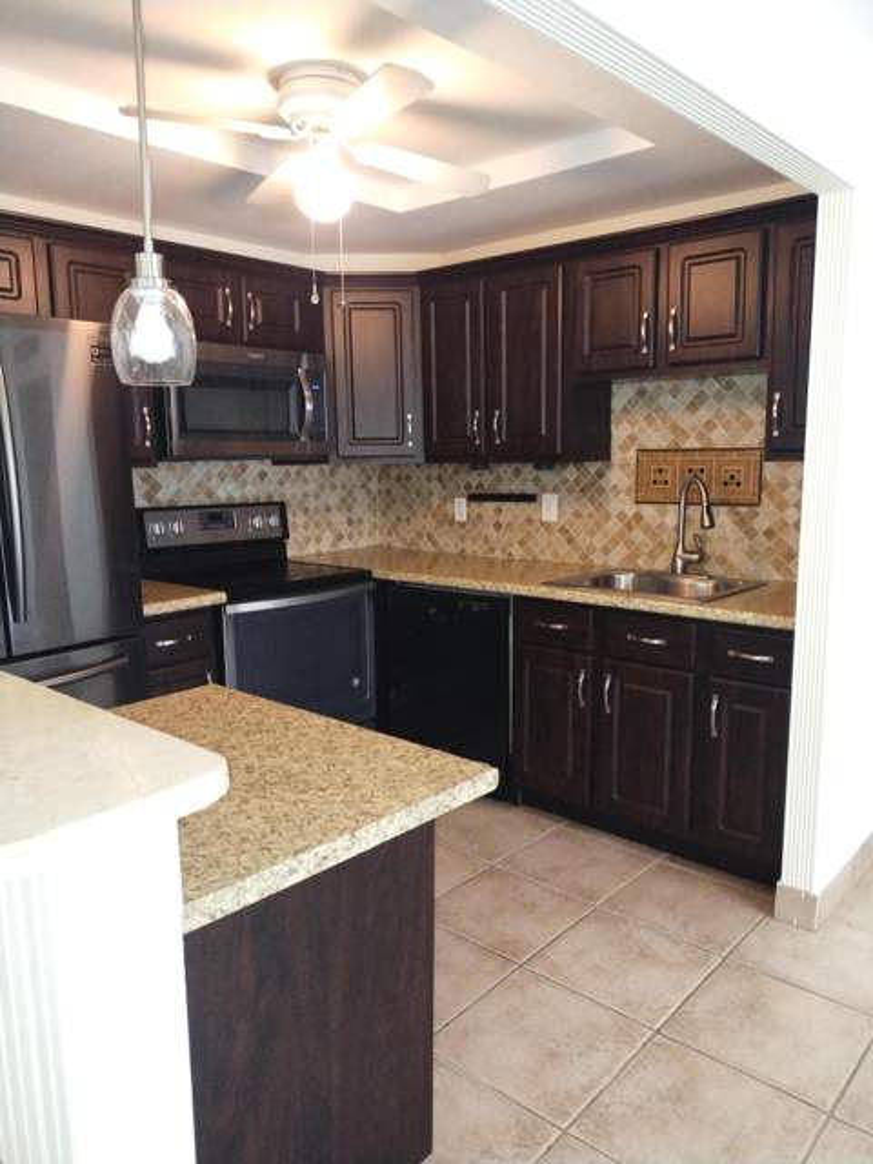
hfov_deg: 54.9
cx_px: 436
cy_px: 582
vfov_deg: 69.4
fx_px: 841
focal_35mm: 25
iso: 475
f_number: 1.7
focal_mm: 4.71
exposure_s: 1/25
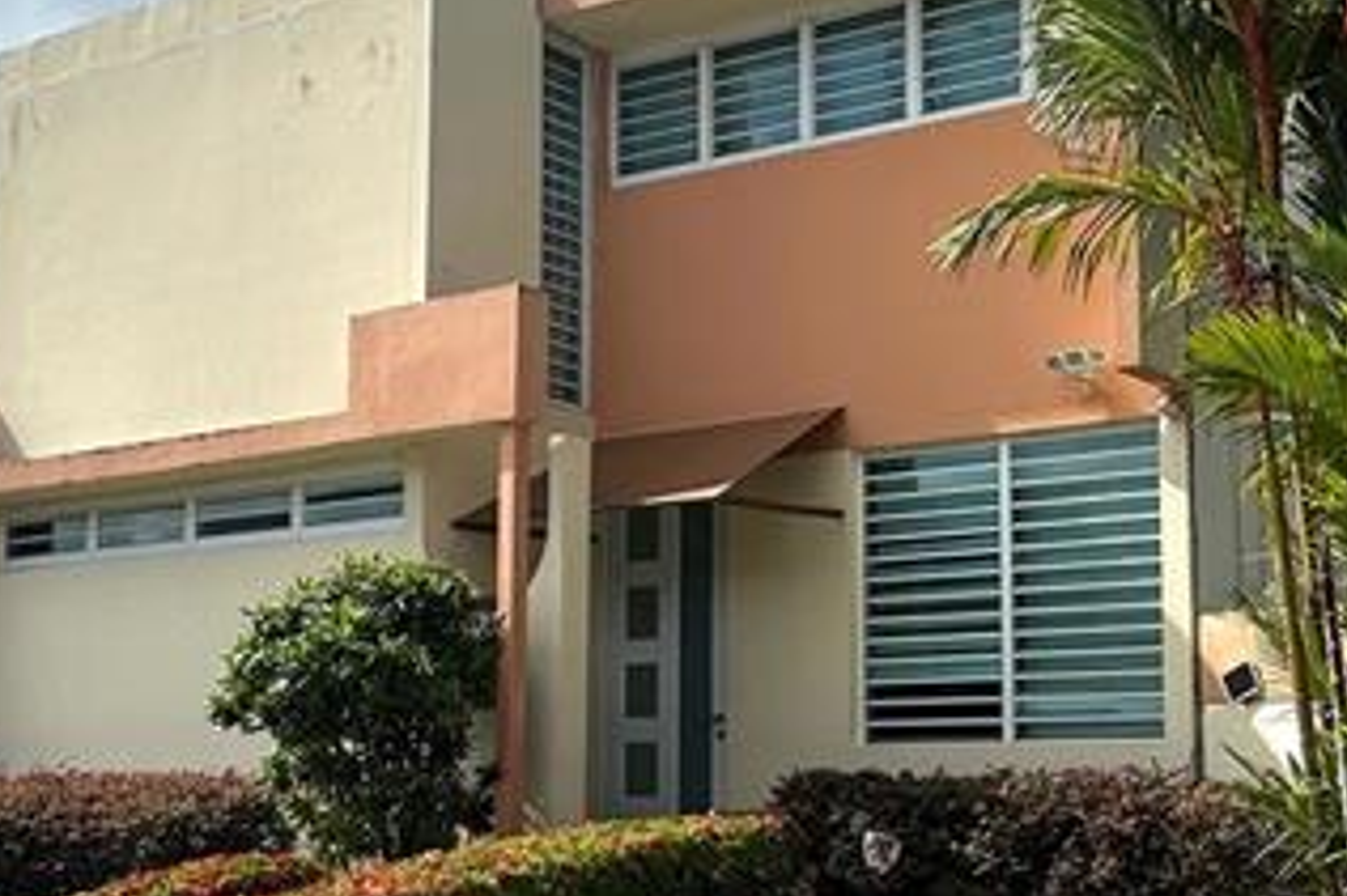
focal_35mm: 47
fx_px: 1758
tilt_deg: +5.0
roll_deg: +1.4
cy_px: 578
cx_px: 1122
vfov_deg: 28.5
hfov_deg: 39.9
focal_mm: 2.22
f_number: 2.2
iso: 50
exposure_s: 1/2304
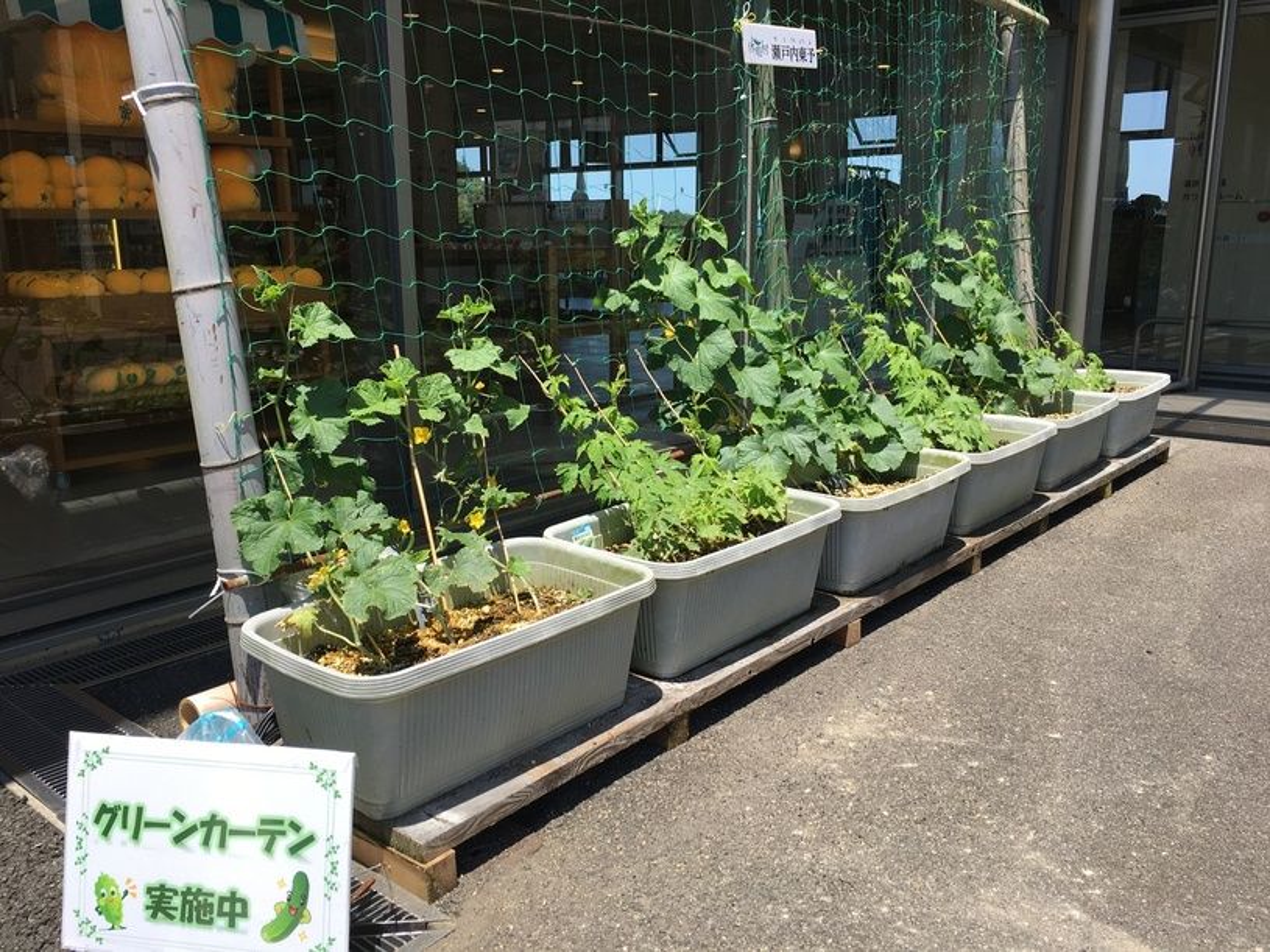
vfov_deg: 48.2
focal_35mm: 29
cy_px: 476
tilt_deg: -11.7
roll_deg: -0.3
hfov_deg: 61.7
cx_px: 635
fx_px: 1064
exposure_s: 1/1012
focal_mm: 4.15
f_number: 2.2
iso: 25
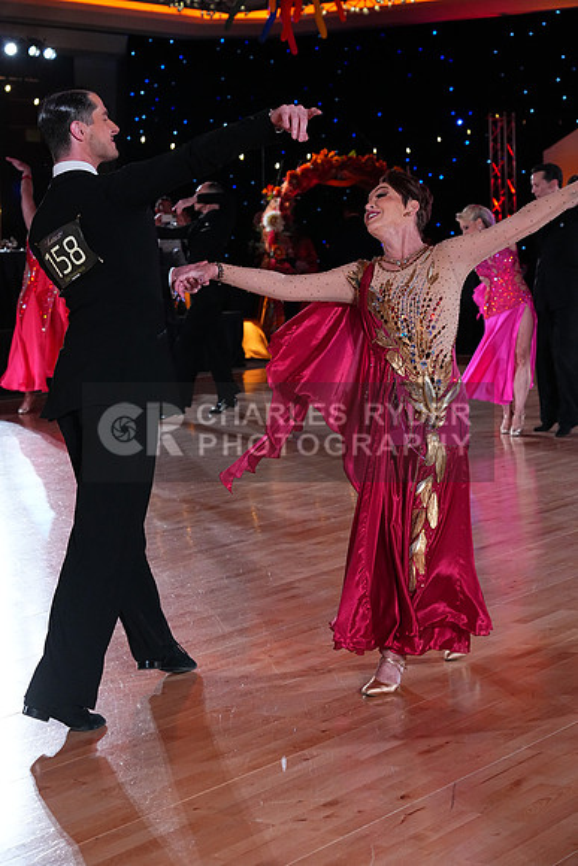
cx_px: 289
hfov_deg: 17.7
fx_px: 1853
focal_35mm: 77
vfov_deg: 26.3
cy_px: 433
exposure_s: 1/400
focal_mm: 77
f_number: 6.3
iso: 5000
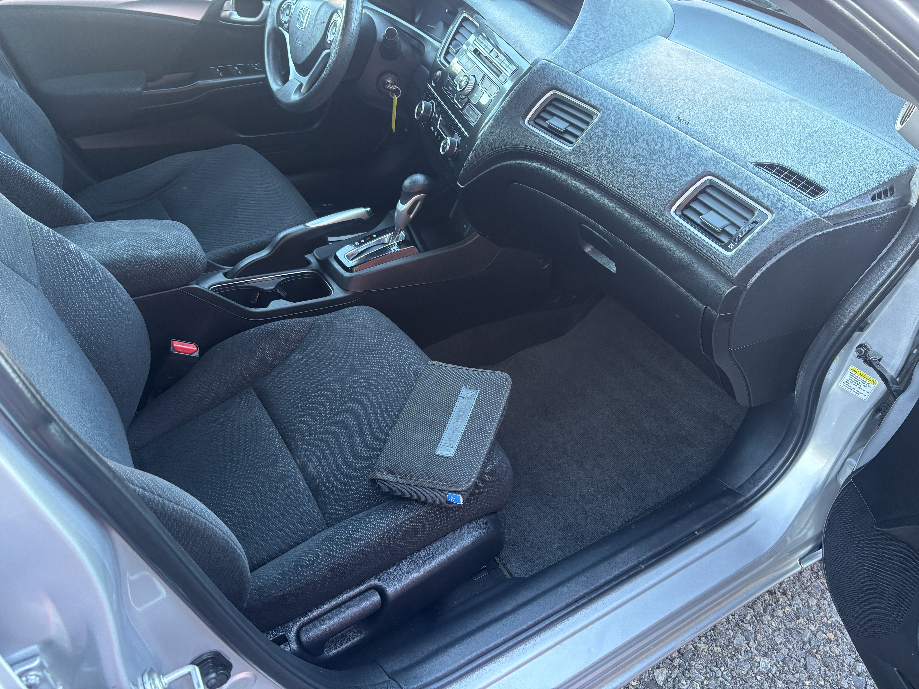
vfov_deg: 53.1
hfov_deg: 67.3
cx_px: 460
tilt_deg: -41.8
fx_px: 690
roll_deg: -9.3
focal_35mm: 26
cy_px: 344
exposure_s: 1/70
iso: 125
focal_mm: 5.96
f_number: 1.6
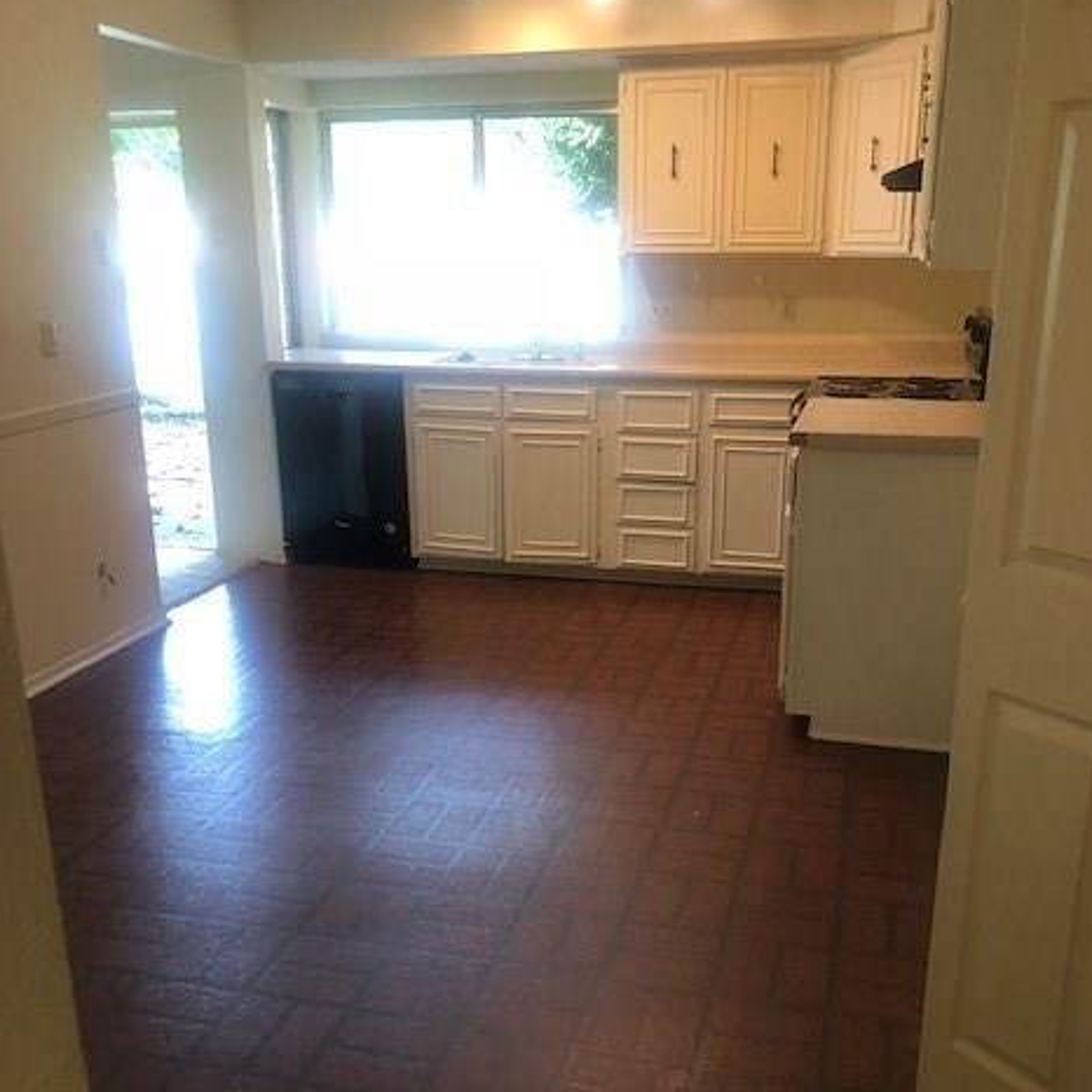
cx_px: 560
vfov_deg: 48.3
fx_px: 1213
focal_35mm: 34
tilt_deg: -19.1
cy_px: 623
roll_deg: -1.0
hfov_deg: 48.4
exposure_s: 1/15
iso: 40
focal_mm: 3.99
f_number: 1.8
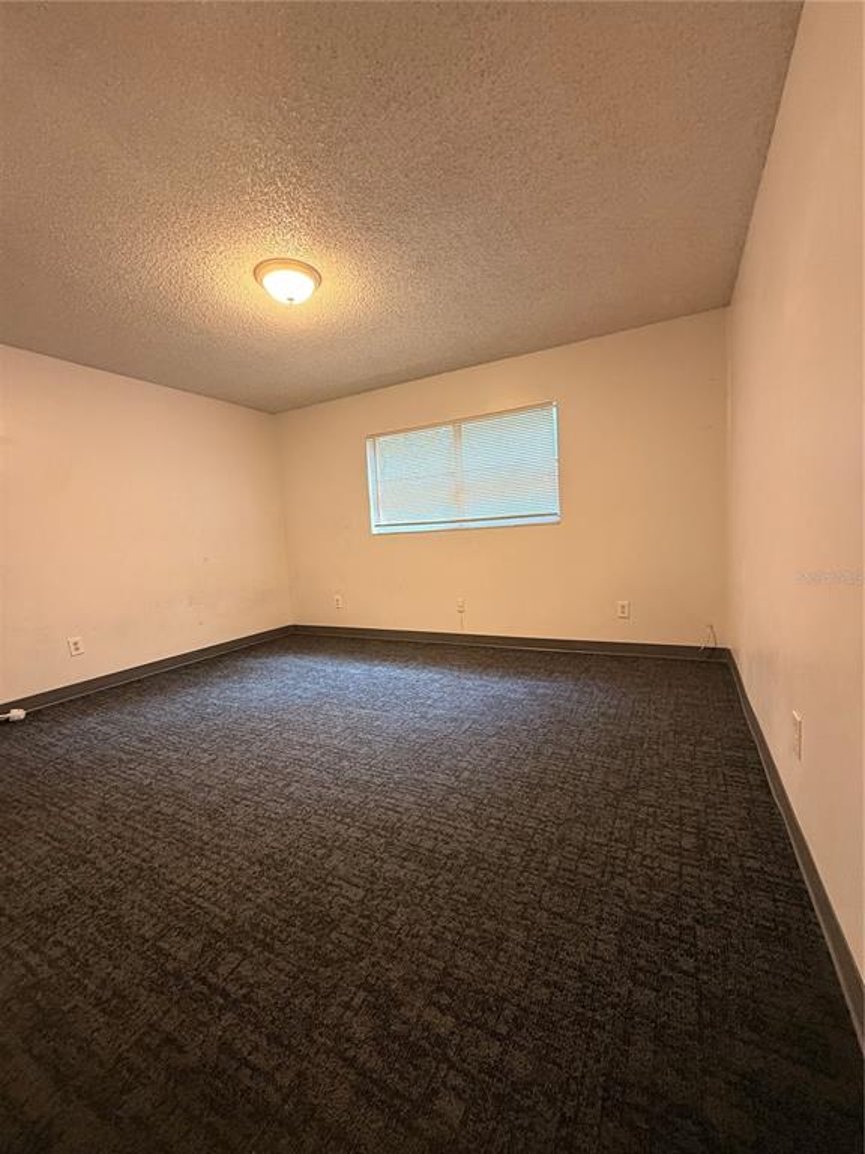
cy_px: 577
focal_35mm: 14
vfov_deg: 102.1
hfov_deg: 85.7
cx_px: 432
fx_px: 466
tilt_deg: -5.1
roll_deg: +3.3
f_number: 2.2
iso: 320
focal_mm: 2.22
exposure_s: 1/60
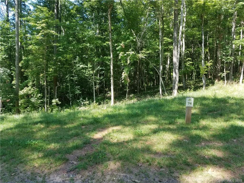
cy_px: 92
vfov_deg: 53.1
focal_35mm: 26
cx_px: 122
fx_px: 183
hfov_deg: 67.3
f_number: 1.7
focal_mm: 4.2
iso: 50
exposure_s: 1/403
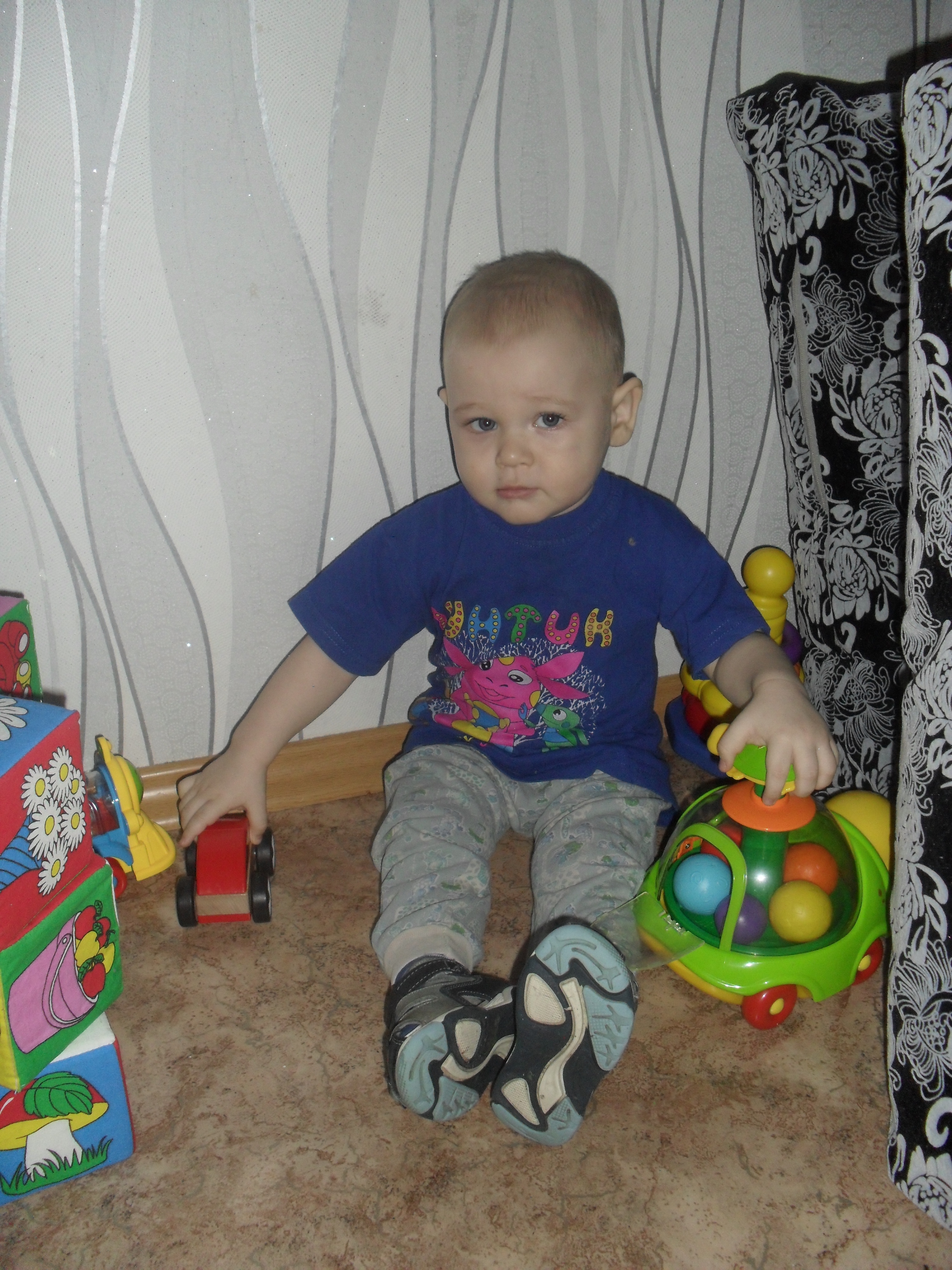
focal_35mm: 35
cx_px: 476
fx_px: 1283
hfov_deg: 40.7
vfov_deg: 52.6
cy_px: 635
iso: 200
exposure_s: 1/45
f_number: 3.2
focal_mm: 6.3
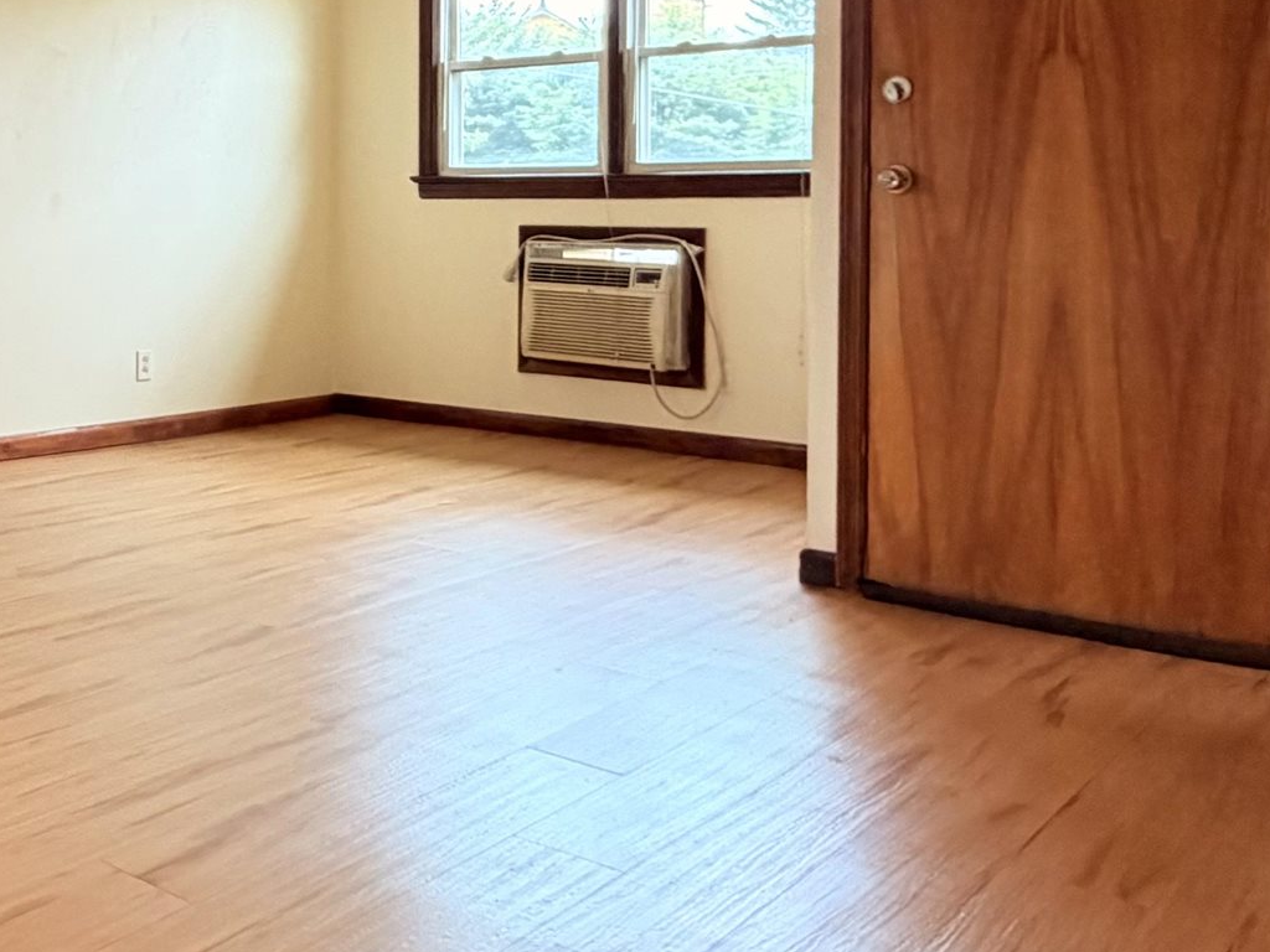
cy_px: 244
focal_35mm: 42
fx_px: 1541
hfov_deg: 43.1
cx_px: 290
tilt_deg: -0.9
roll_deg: +0.1
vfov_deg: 33.7
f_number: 2.2
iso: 250
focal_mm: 2.22
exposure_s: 1/121
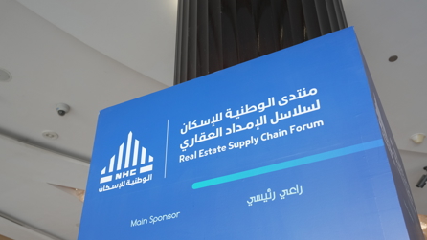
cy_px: 130
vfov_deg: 32.0
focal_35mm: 37
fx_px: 419
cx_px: 214
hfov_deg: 54.0
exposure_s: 1/160
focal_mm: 35
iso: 1250
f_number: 4.5
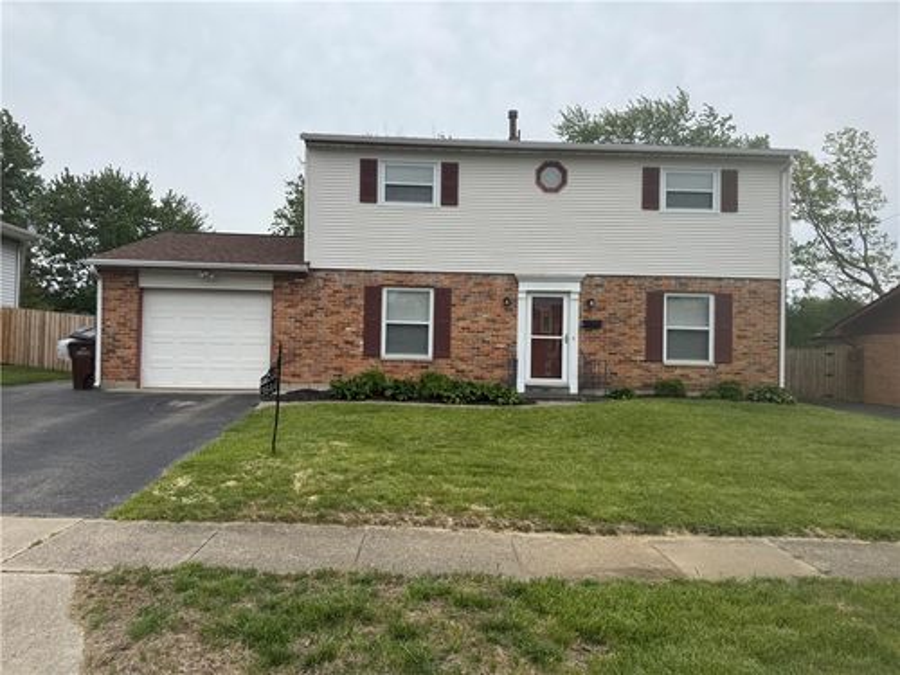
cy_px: 338
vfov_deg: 56.8
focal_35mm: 24
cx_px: 450
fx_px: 624
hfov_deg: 71.6
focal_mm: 6.76
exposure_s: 1/2833
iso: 80
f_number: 1.78
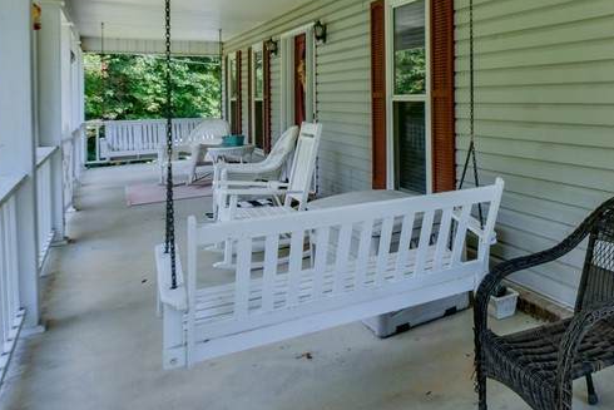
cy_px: 103
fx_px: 529
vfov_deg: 41.1
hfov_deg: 50.1
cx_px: 601
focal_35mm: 31
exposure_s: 1/50
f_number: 22
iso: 500
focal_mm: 14
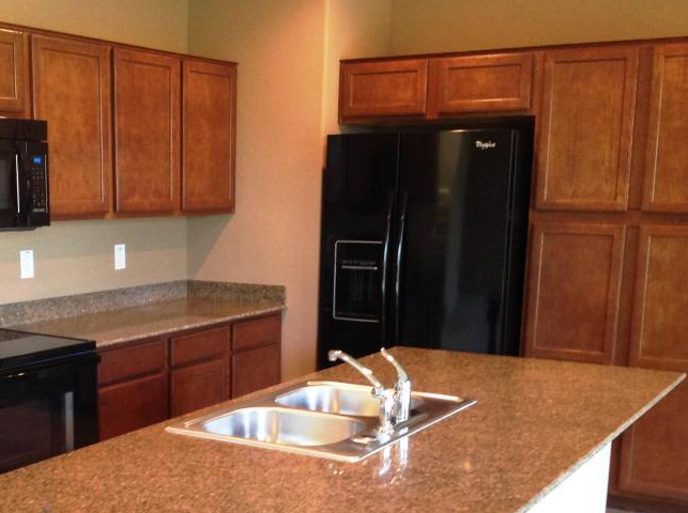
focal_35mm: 56
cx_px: 188
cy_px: 383
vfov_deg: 25.7
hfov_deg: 33.8
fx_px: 1111
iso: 160
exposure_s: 1/15
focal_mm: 4.28
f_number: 2.4
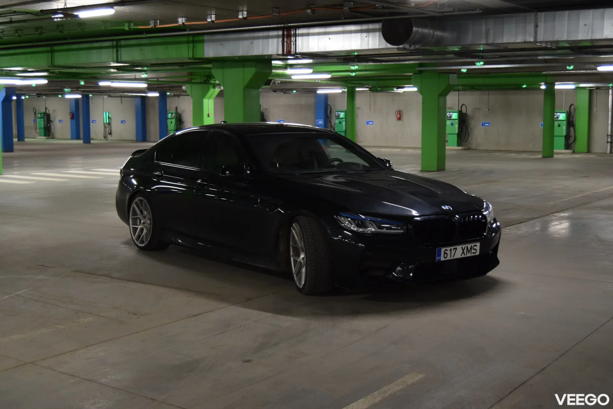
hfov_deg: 41.1
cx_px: 306
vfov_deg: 28.1
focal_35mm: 48
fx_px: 817
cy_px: 204
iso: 1800
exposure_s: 1/60
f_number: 4.5
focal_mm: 32
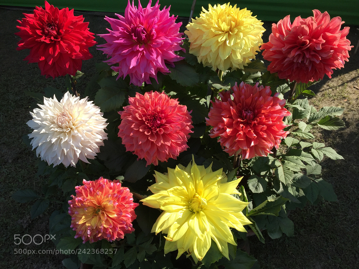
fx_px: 301
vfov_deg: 48.2
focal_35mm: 29
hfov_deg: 61.7
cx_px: 180
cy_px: 134
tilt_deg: -47.0
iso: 32
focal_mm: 4.15
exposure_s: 1/964
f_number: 2.2
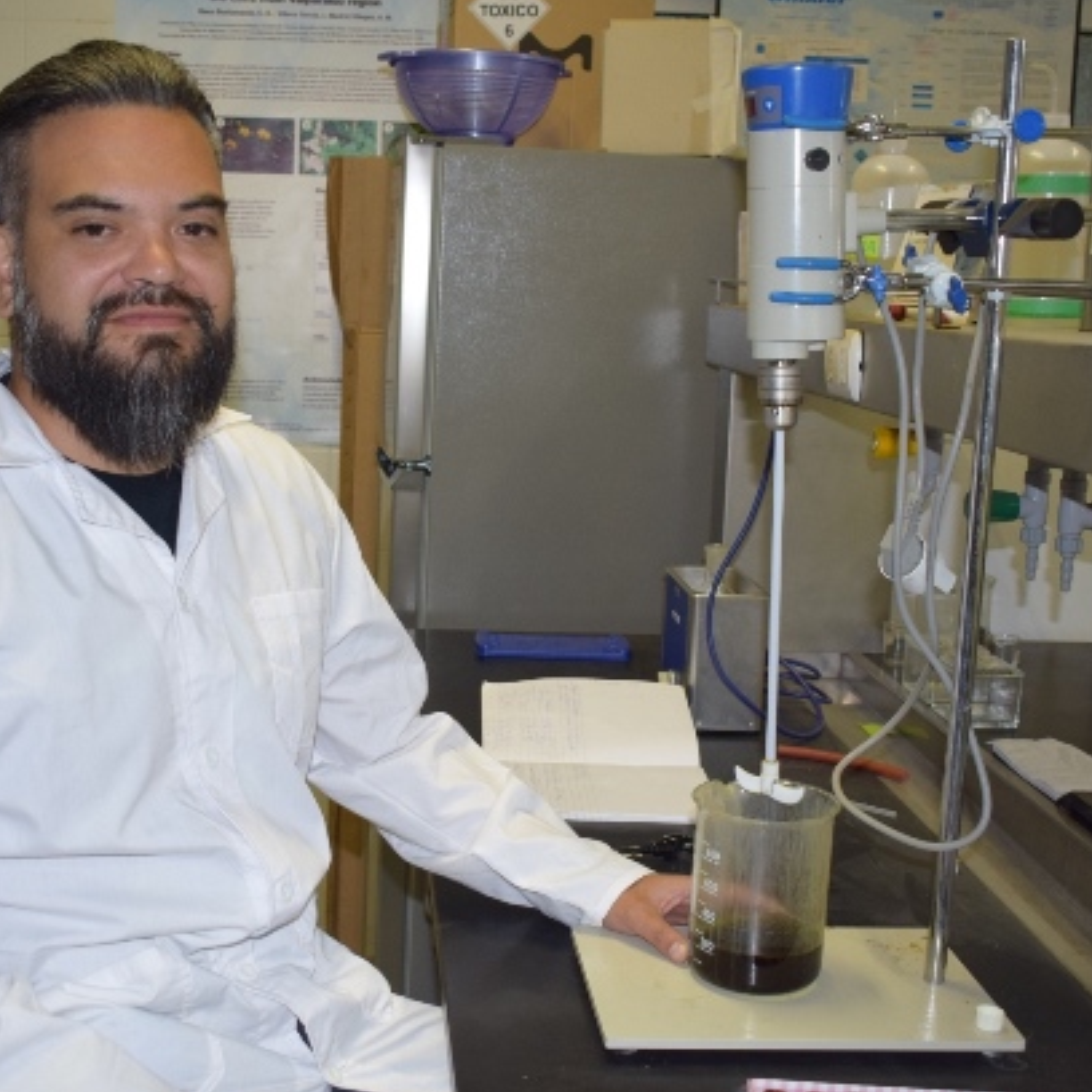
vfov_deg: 35.4
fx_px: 1713
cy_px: 547
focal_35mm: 48
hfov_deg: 35.2
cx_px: 415
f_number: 4.5
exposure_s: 1/80
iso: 800
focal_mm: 24
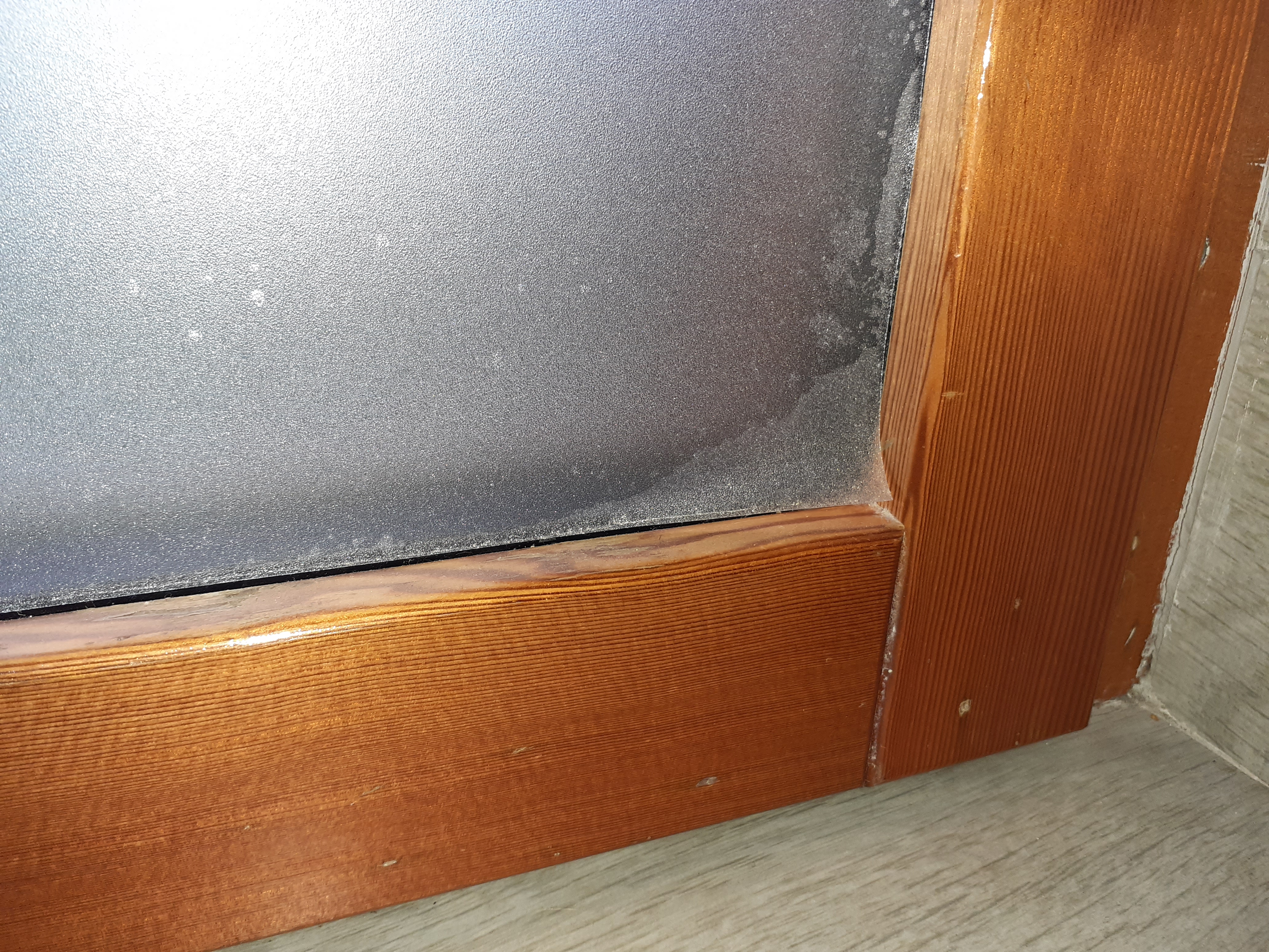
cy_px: 476
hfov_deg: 65.3
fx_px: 990
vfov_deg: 51.4
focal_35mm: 27
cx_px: 634
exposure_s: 1/100
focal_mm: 3.6
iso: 64
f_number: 1.9
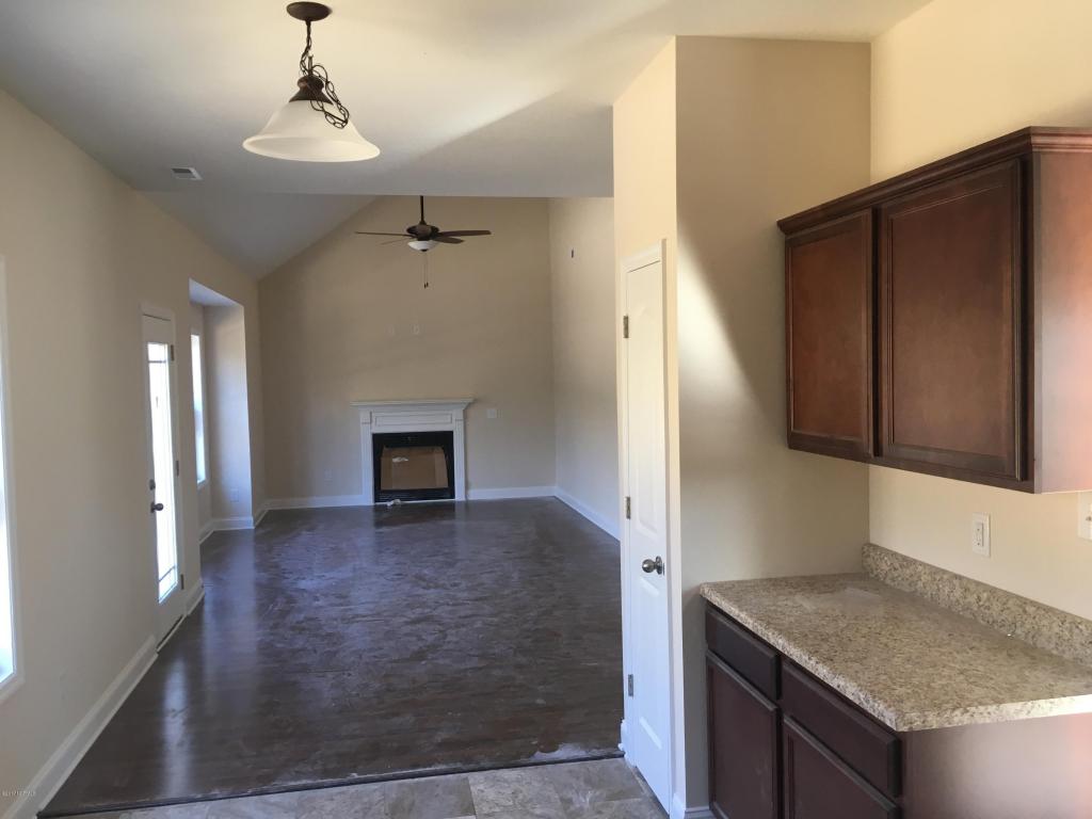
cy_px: 410
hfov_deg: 61.7
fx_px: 915
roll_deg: +1.1
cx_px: 546
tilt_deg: -3.2
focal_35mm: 29
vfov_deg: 48.2
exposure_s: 1/30
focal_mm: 4.15
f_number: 2.2
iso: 32
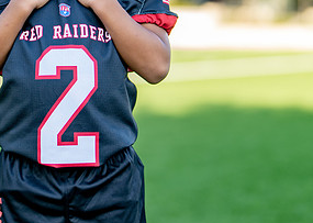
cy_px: 21
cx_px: 64
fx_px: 1172
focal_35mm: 132
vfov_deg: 10.8
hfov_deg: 15.1
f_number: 1.2
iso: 100
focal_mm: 50
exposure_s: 1/1000
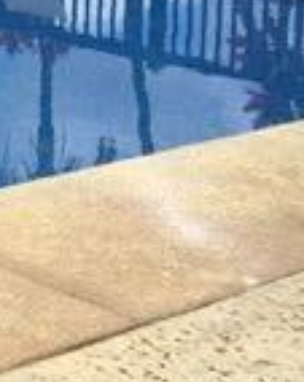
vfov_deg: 14.2
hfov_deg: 10.1
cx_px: -484
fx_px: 1444
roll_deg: -2.3
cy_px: -161
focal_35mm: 128
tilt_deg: -5.2
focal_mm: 4.15
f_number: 2.2
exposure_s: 1/1799
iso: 32
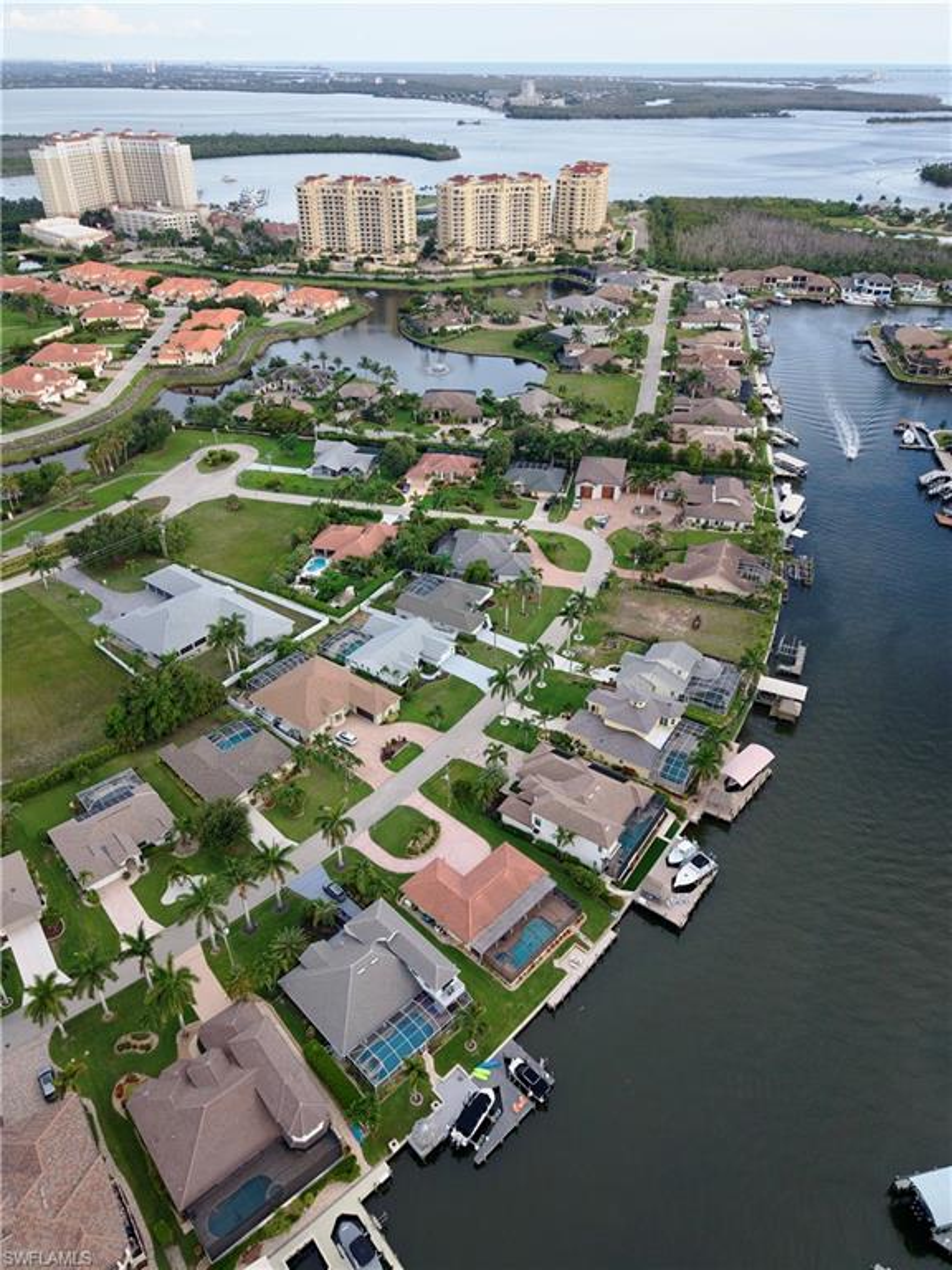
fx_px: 880
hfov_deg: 56.8
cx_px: 476
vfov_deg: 71.6
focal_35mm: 24
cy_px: 635
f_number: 1.8
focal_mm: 8.67
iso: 230
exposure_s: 1/25
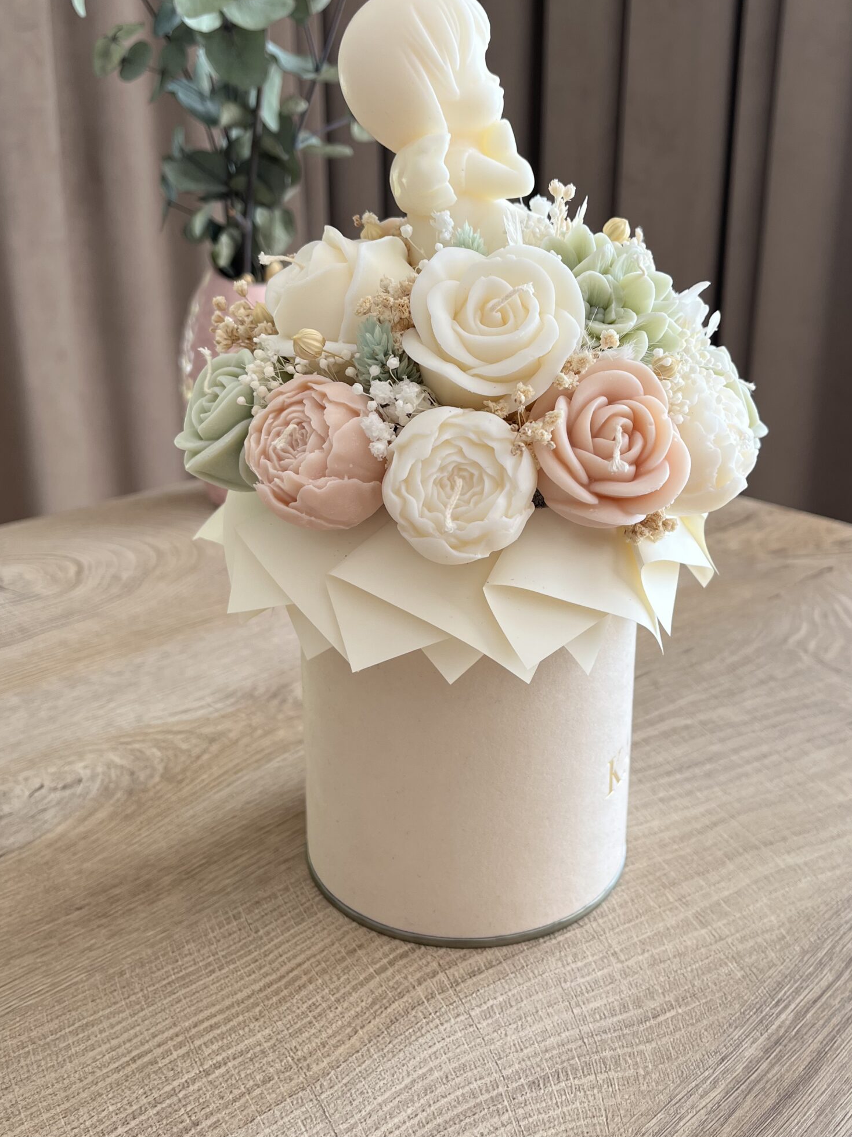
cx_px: 487
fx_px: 1116
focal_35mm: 34
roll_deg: +0.9
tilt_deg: -18.3
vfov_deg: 53.8
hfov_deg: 41.7
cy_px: 504
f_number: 1.6
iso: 40
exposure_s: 1/168
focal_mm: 5.1
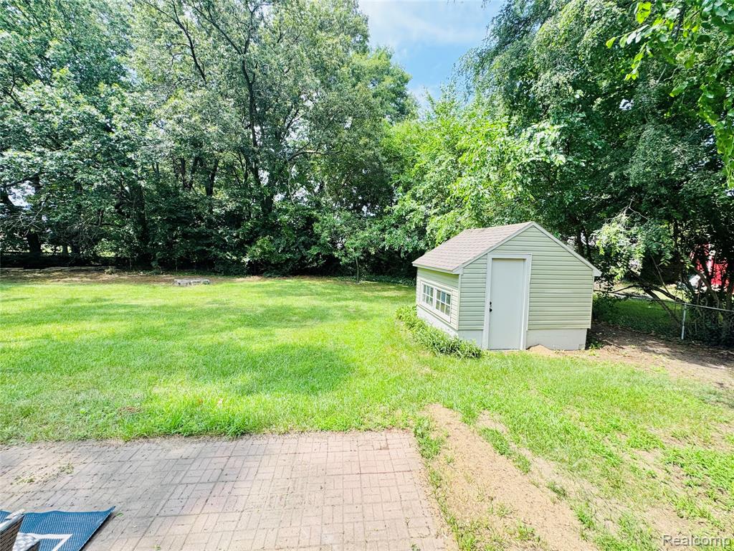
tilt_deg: -6.1
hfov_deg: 102.1
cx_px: 367
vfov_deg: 85.7
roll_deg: -2.5
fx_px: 297
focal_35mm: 14
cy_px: 276
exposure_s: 1/610
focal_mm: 2.22
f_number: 2.2
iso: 40
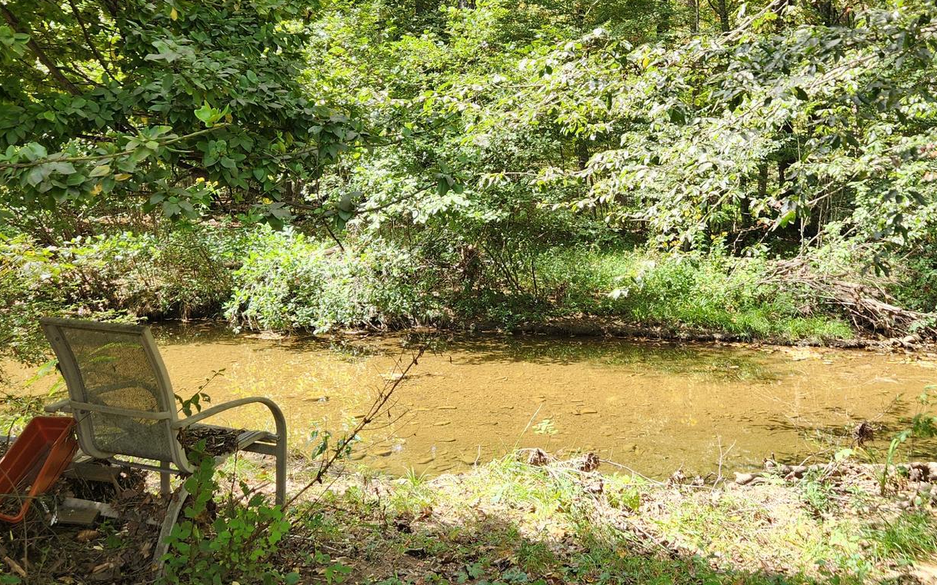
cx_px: 589
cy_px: 204
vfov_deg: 31.0
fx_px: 1047
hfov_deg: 47.8
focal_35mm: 41
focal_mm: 5.4
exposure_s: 1/251
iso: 20
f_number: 1.8
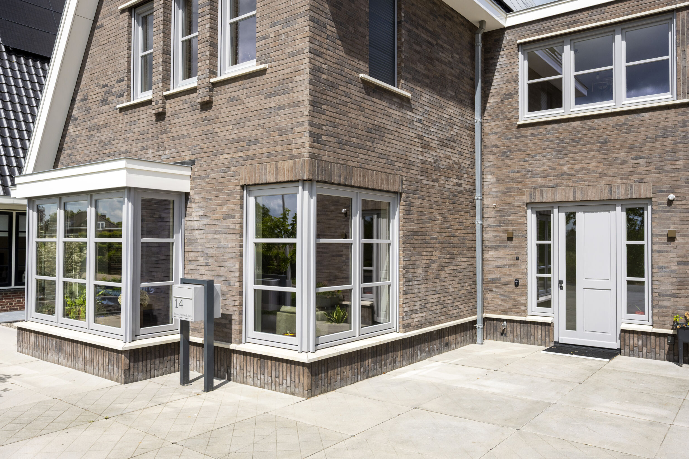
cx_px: 335
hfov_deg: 68.3
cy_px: 232
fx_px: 507
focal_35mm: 27
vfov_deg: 48.7
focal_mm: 25.5
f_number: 8
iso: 200
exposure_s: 1/1000
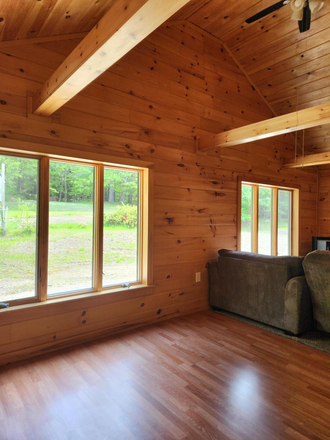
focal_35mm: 23
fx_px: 292
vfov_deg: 73.9
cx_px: 165
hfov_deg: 58.9
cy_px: 220
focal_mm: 5.4
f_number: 1.8
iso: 64
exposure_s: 1/120
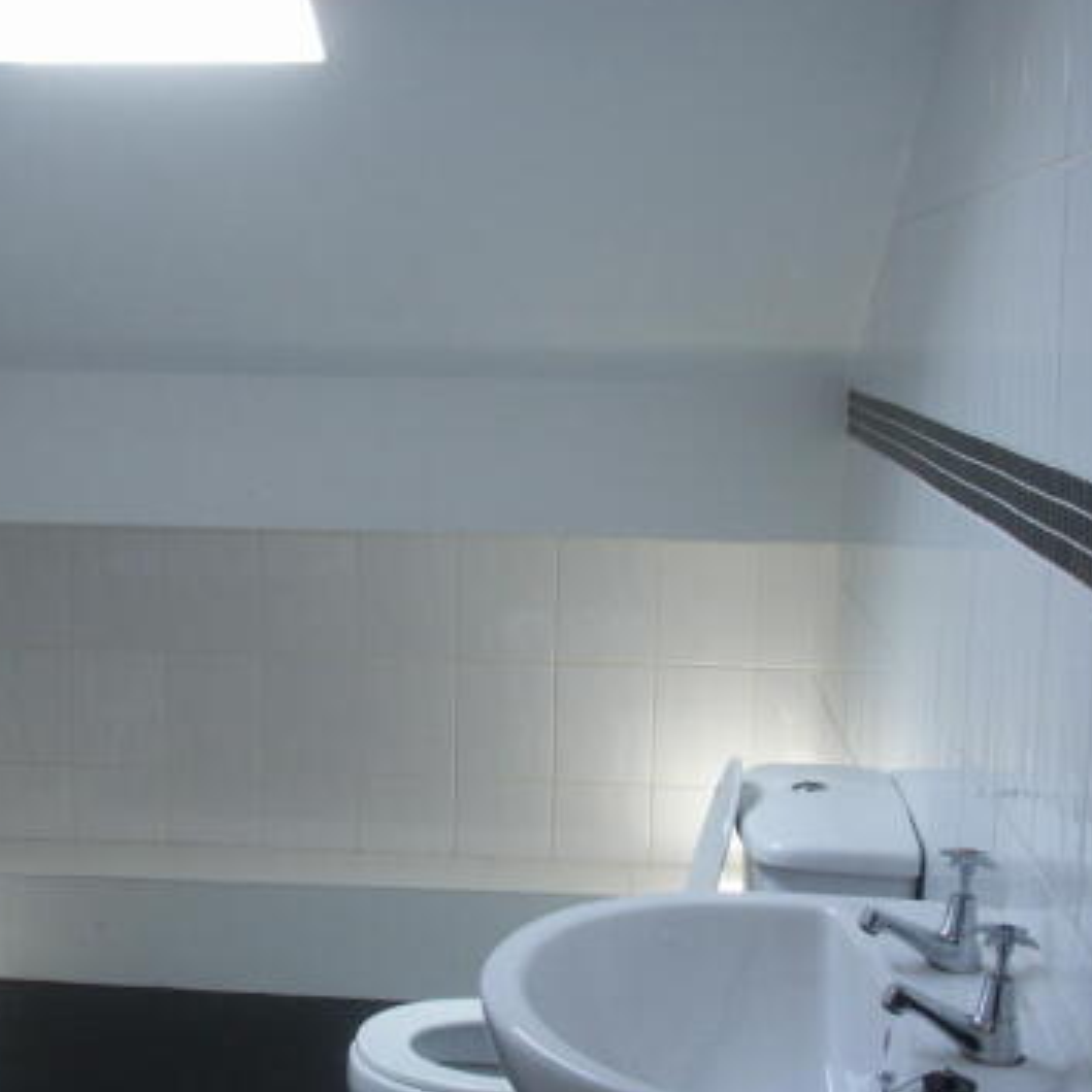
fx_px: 1927
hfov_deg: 31.5
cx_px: 407
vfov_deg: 31.6
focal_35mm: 54
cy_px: 583
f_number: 3.5
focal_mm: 7.7
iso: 64
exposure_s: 1/40
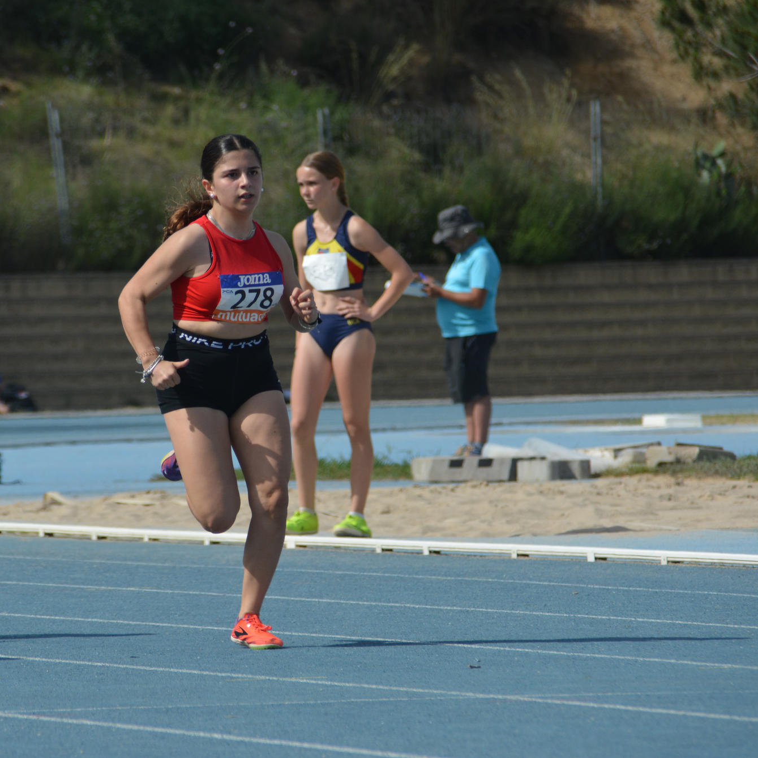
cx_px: 262
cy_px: 373
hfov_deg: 4.5
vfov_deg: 4.5
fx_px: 9662
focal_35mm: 390
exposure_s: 1/1600
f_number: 7.1
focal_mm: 200
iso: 400
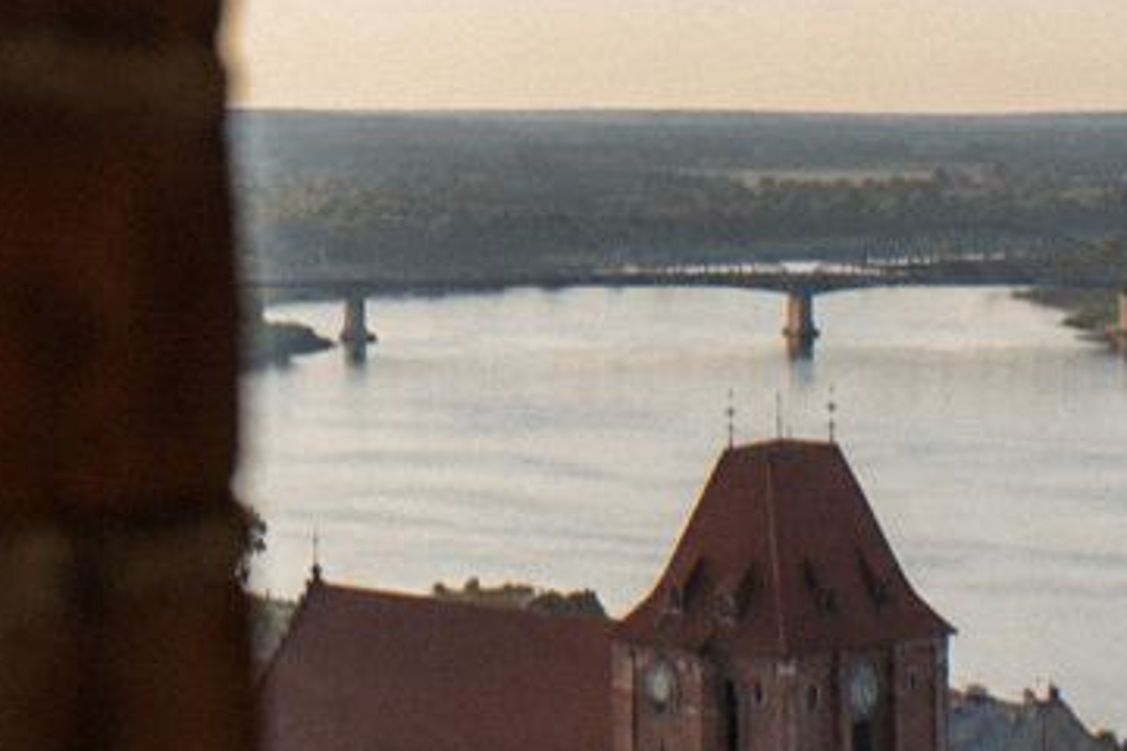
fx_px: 3475
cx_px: 1068
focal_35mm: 111
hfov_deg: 18.1
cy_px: 679
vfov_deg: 12.2
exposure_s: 1/80
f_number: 11
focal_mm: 40
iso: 320
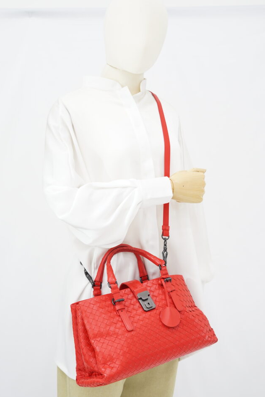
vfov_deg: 36.9
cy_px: 195
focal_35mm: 54
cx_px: 128
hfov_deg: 25.1
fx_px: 596
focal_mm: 50
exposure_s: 1/6
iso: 640
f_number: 6.3
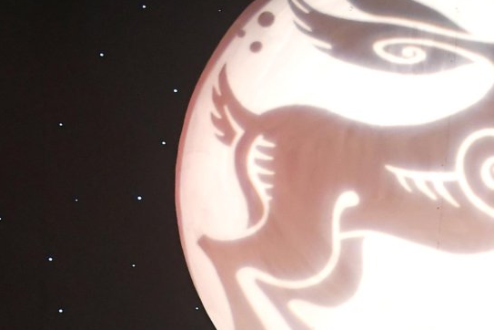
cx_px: 479
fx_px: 5434
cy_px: 540
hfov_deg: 5.2
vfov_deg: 3.5
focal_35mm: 396
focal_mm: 70
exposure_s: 1/80
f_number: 4
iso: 2000
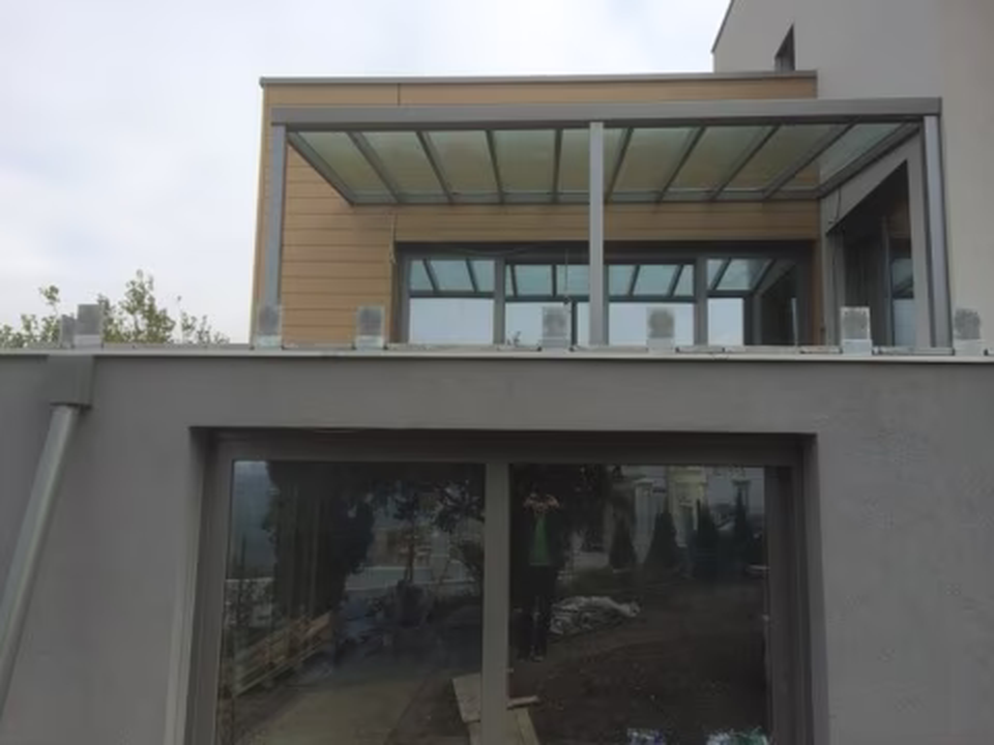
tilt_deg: +6.9
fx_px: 833
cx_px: 497
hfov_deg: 61.7
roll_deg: -0.9
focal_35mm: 29
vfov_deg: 48.2
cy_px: 372
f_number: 2.2
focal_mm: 4.15
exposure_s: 1/977
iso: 32
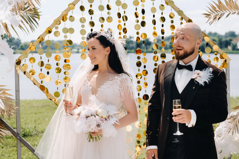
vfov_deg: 16.3
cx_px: 120
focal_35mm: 84
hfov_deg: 24.2
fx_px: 558
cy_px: 80
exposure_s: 1/1600
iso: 200
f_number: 4
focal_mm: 56
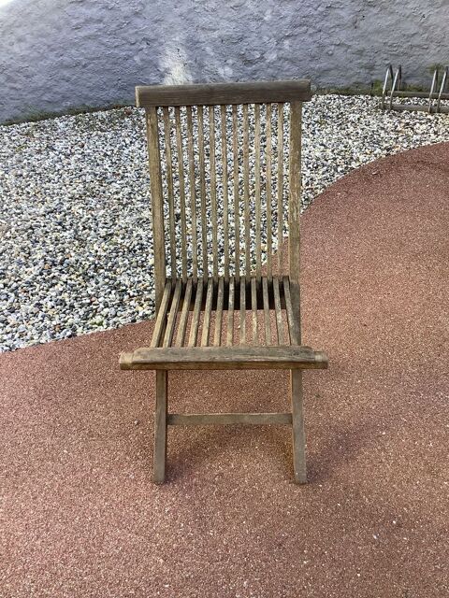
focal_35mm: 31
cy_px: 299
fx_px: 536
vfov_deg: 58.4
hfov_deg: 45.4
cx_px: 224
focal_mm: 3.3
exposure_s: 1/120
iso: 40
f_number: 2.4
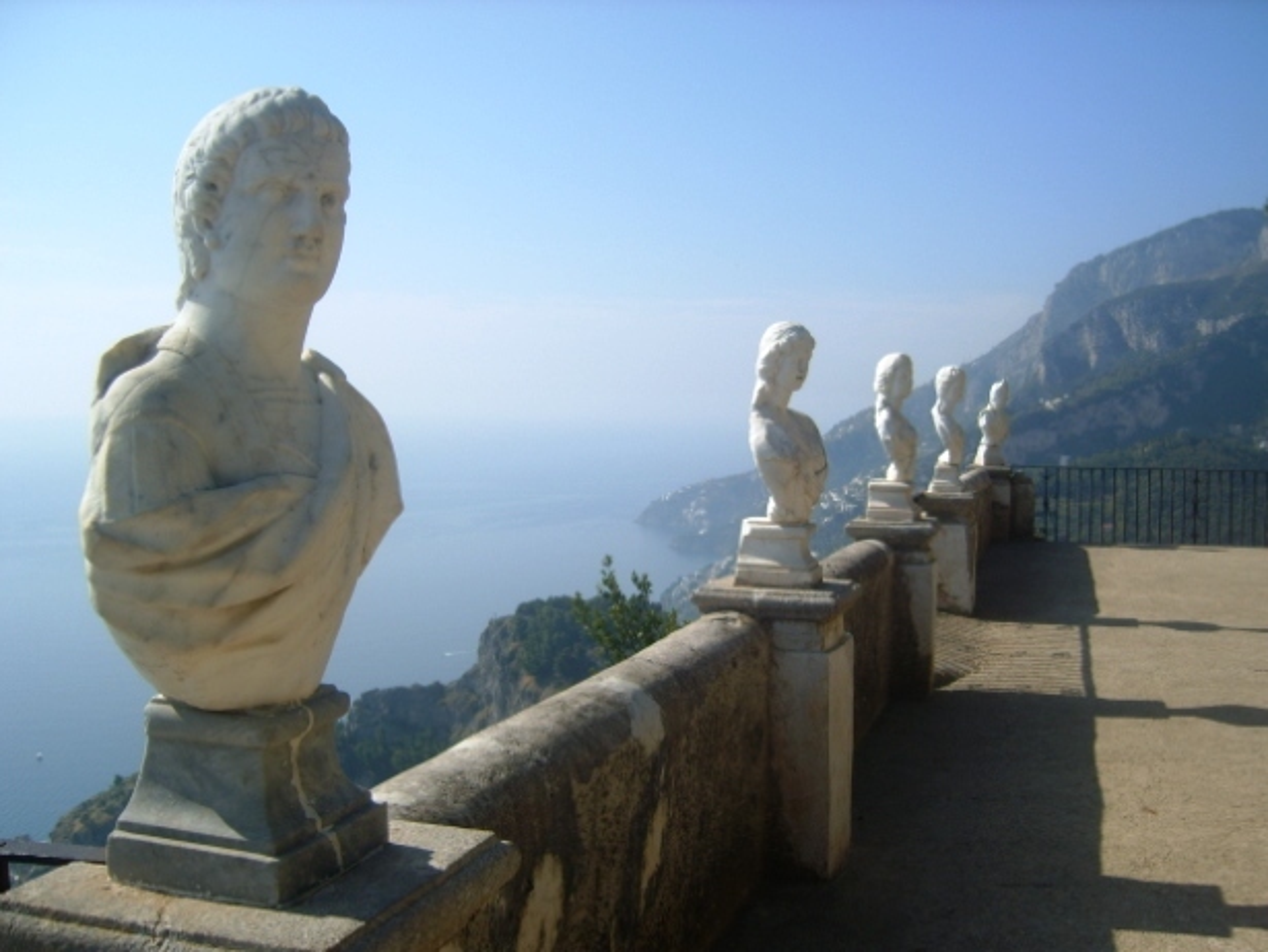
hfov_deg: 52.6
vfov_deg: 40.7
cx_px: 634
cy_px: 476
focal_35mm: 35
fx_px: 1283
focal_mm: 7.4
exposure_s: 1/250
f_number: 7.1
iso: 50
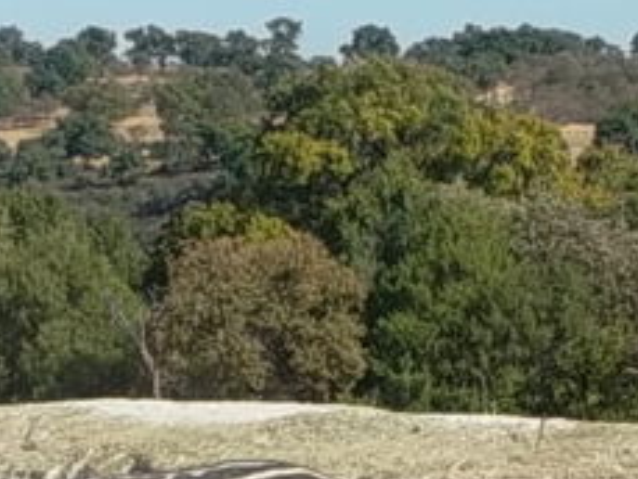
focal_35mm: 235
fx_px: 4334
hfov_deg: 8.4
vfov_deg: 6.3
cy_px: 599
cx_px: 109
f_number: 5.9
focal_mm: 12.3
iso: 80
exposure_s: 1/300
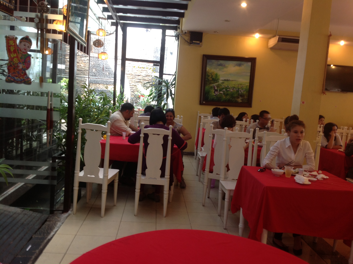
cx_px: 176
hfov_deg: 52.7
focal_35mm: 35
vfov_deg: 40.6
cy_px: 132
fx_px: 356
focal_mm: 4.28
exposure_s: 1/17
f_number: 2.4
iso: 50
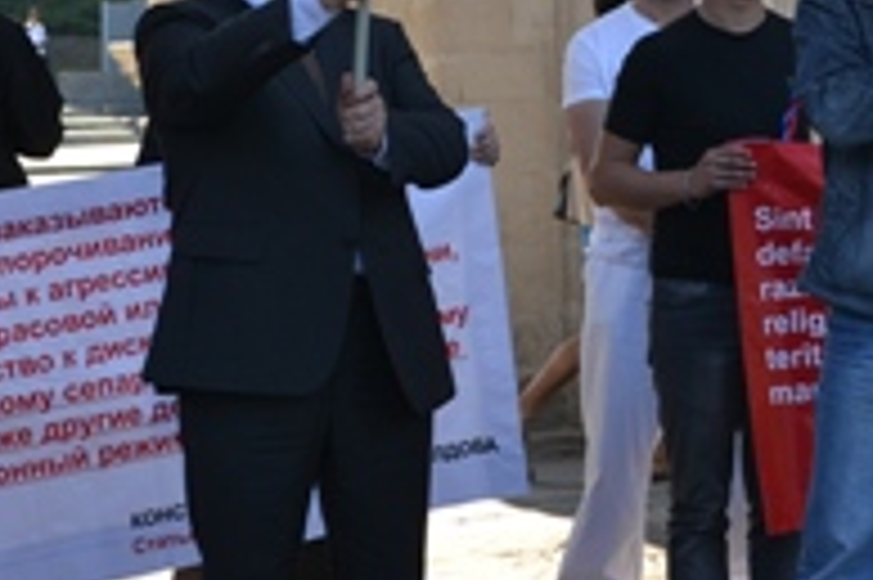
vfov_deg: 9.8
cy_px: 63
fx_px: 3368
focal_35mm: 139
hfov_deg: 14.8
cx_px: 531
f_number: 5.6
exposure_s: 1/125
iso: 125
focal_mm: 40
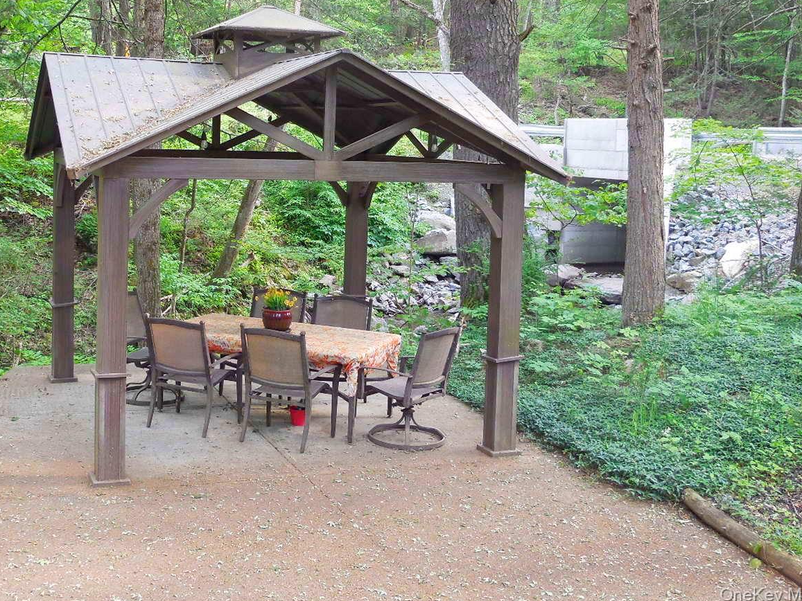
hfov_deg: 40.0
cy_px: 192
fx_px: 1089
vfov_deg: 30.6
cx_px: 275
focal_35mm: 47
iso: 140
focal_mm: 6.1
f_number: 3.4
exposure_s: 1/30
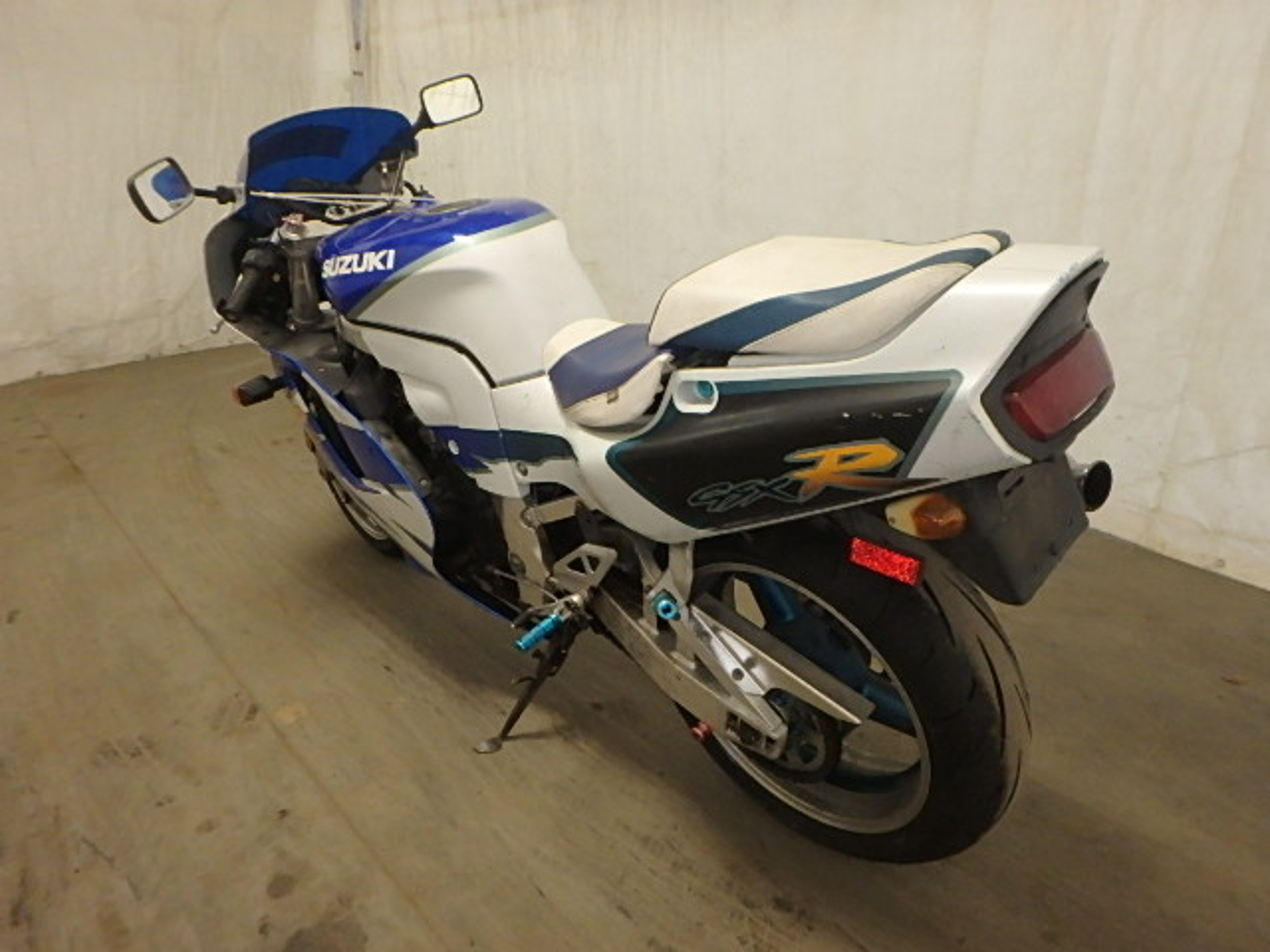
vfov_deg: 58.9
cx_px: 635
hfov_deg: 73.9
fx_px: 844
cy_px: 476
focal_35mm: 23
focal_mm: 4
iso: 800
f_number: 3.8
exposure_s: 1/13
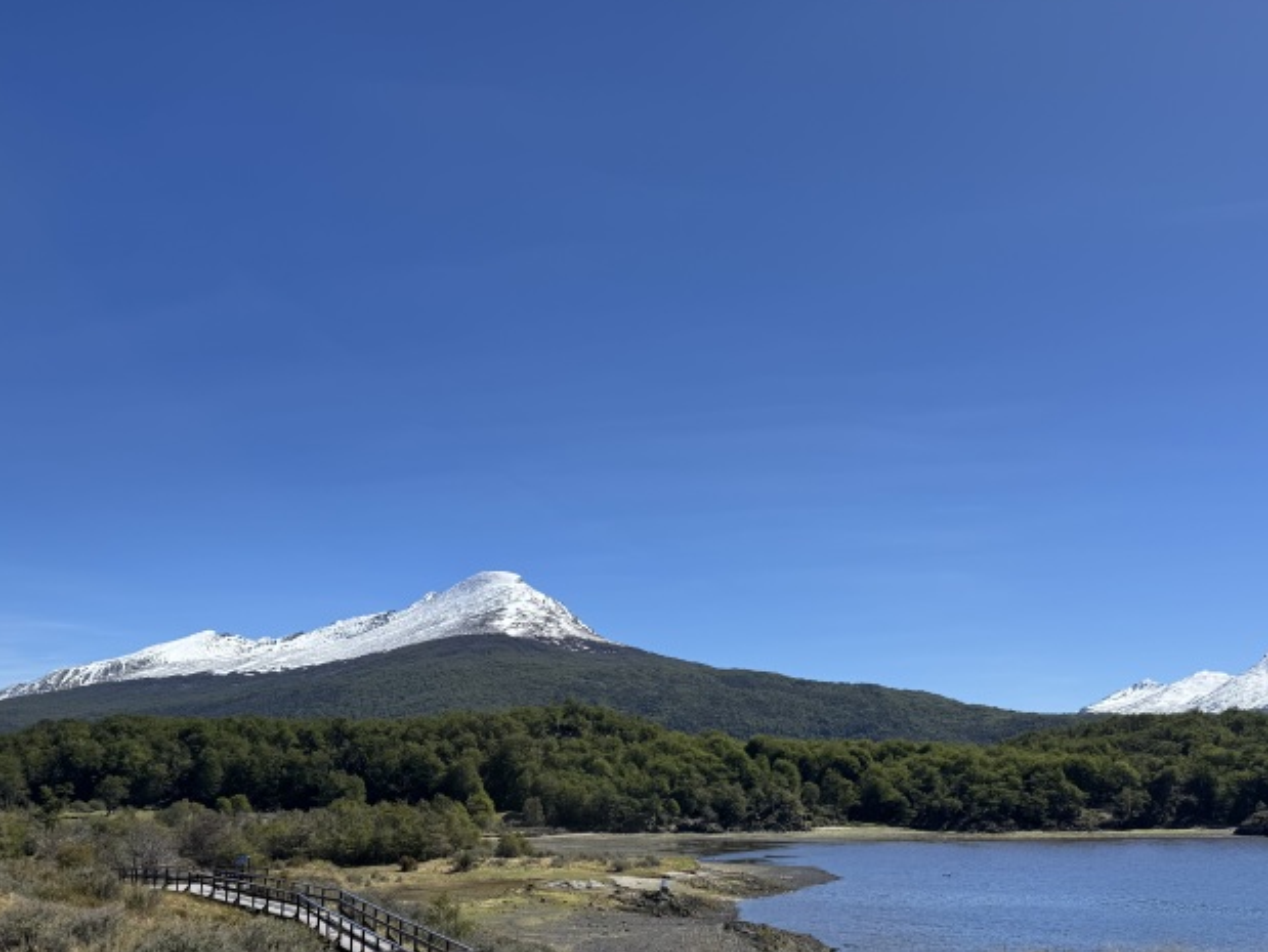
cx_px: 647
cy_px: 583
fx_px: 1136
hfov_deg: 58.3
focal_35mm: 31
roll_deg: +1.6
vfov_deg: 45.2
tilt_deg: +10.4
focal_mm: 6.76
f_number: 1.78
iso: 80
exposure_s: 1/7092
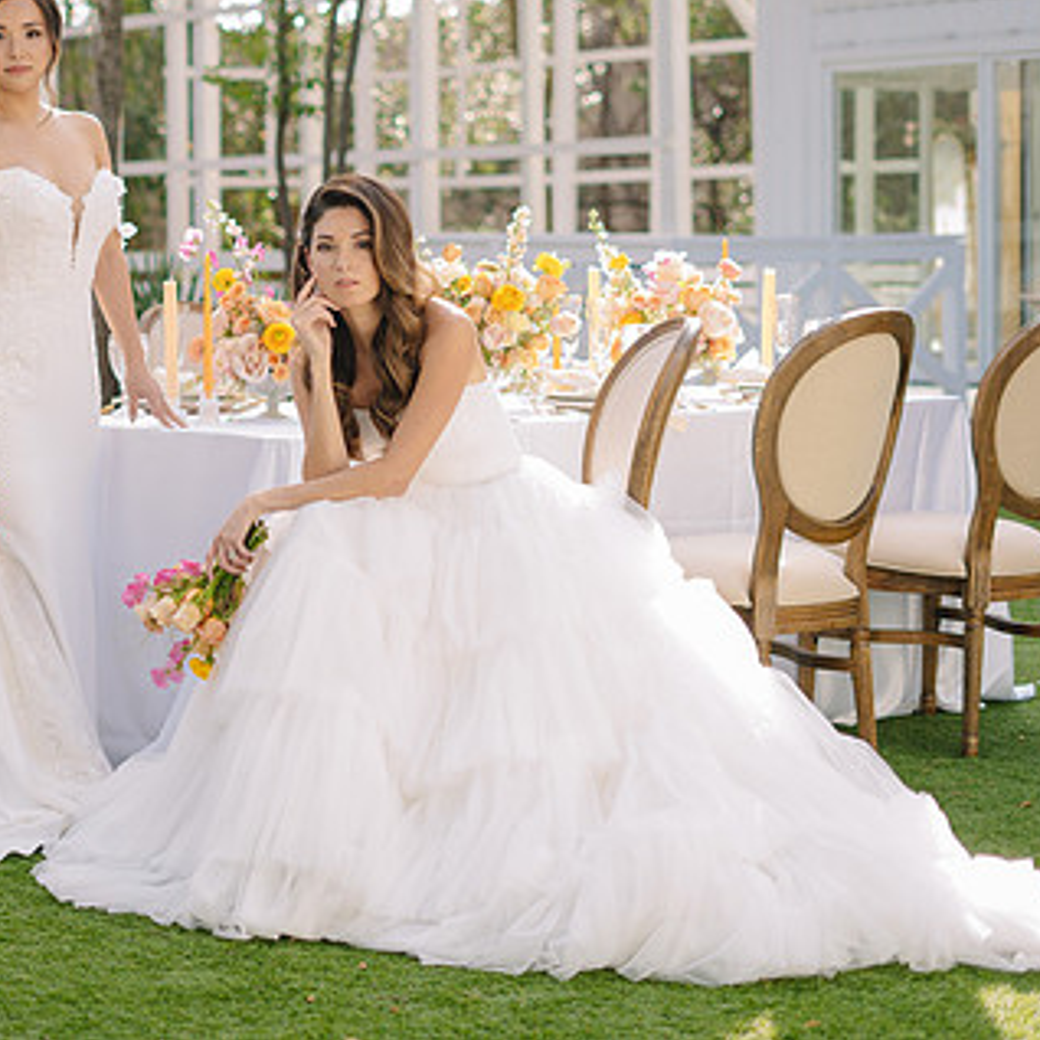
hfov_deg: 20.7
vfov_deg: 21.1
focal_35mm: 82
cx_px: 121
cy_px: 410
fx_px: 2787
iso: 50
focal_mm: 50
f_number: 2.2
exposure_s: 1/200
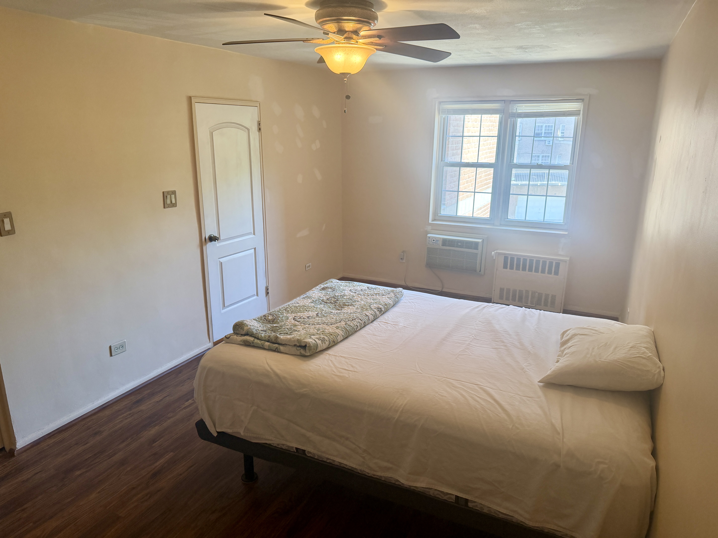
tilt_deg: -16.0
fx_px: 498
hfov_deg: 71.6
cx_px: 359
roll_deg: -0.1
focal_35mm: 24
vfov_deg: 56.8
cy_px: 269
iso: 200
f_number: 1.78
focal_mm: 6.76
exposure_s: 1/139
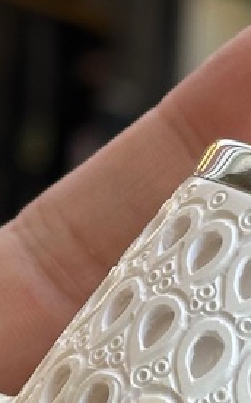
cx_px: -118
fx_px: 2588
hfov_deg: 5.5
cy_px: 266
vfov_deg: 8.9
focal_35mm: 236
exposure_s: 1/421
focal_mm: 6.86
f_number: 1.78
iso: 64
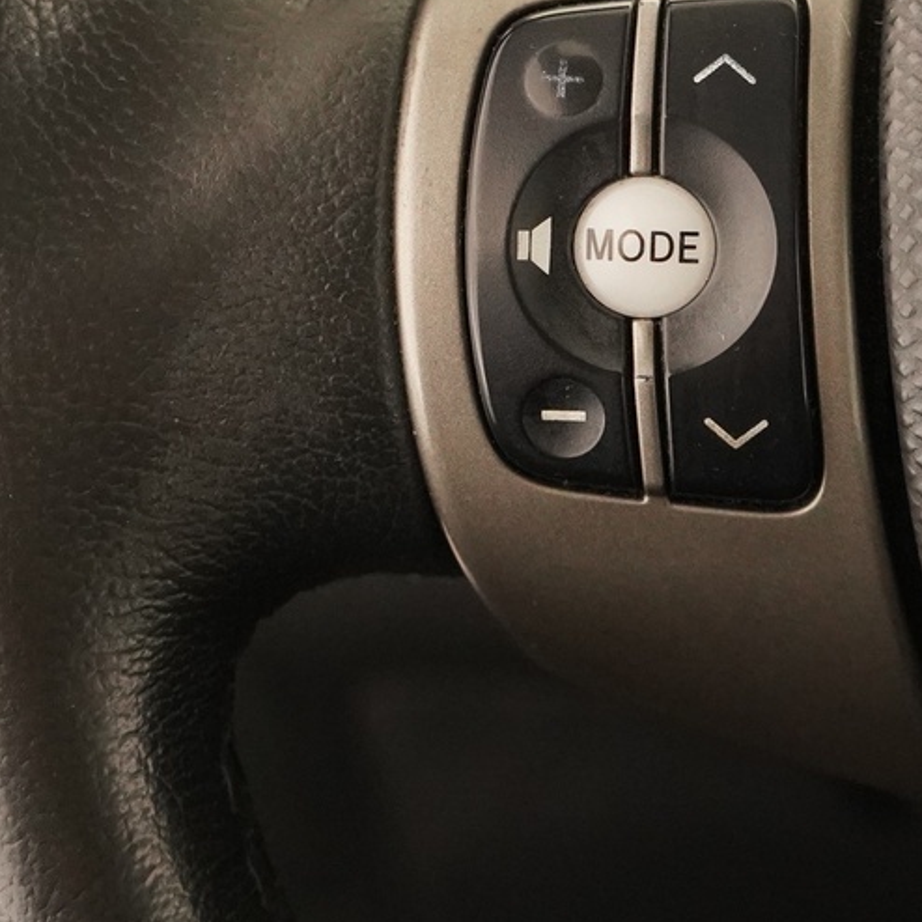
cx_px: 496
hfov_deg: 18.9
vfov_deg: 18.6
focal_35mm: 92
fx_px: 2772
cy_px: 88
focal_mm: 33
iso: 8000
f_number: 4
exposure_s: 1/60
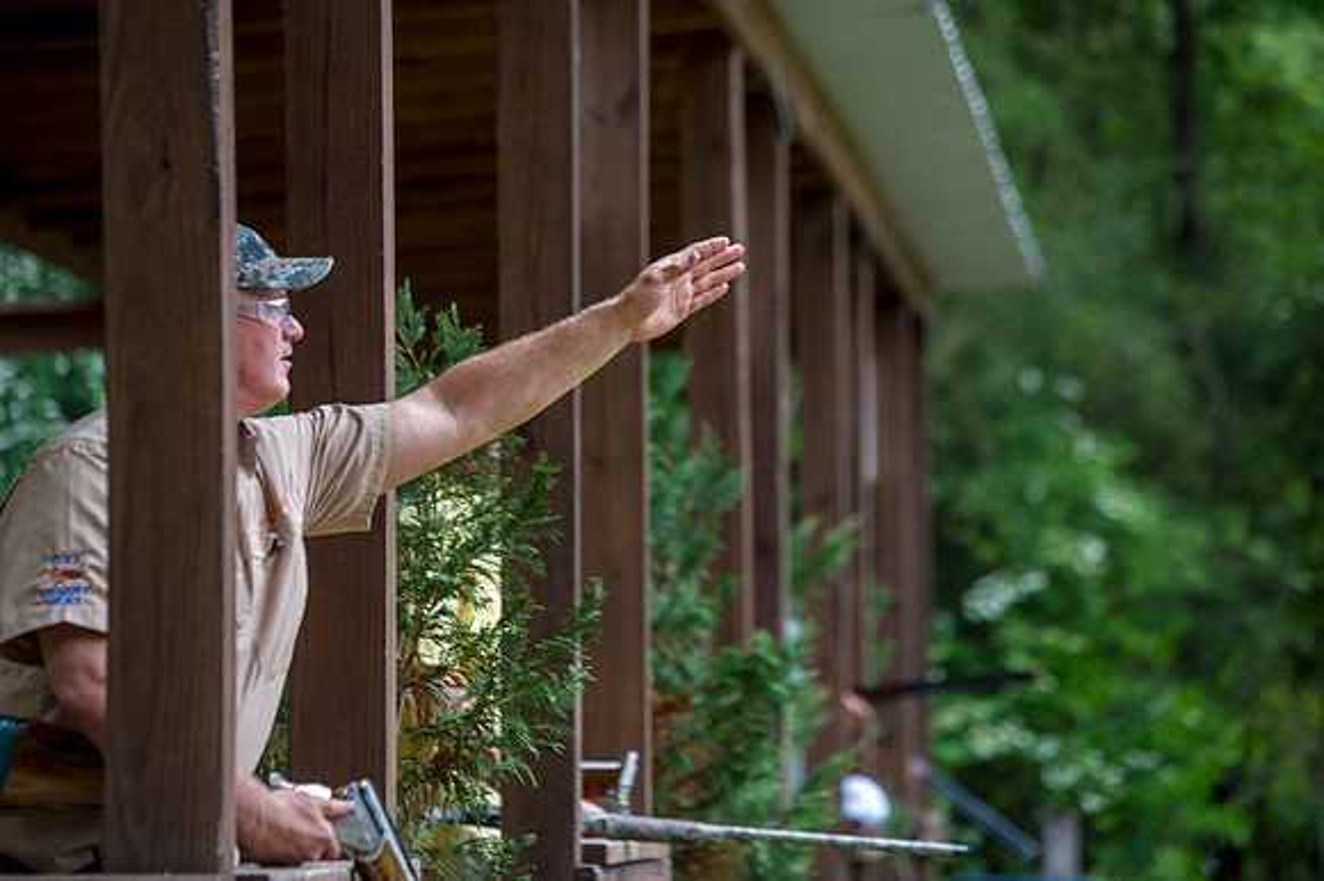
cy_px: 440
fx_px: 5881
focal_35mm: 160
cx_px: 662
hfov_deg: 12.8
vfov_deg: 8.6
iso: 200
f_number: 3.5
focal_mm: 160
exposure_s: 1/80
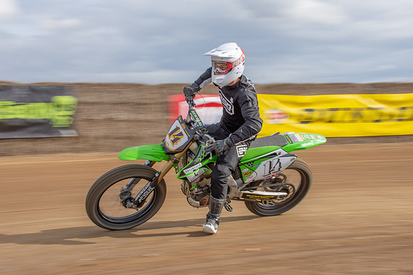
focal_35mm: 65
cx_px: 206
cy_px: 138
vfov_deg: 21.0
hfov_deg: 31.1
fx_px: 743
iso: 100
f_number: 13
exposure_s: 1/100
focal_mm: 40
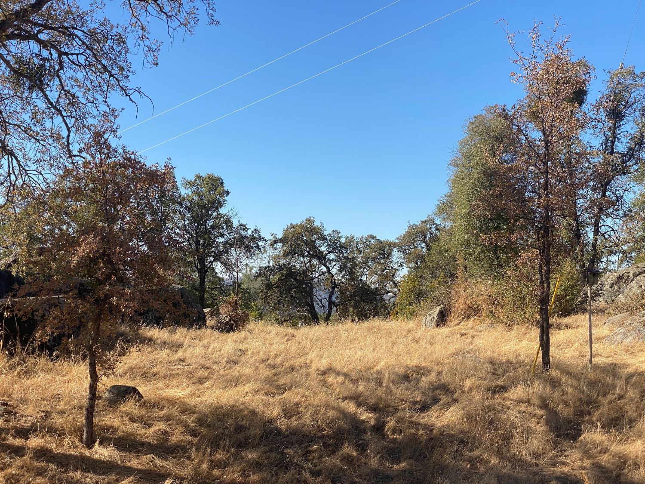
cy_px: 242
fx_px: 969
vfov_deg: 28.0
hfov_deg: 36.8
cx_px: 322
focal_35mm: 52
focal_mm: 6
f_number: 2
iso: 20
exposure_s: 1/1065
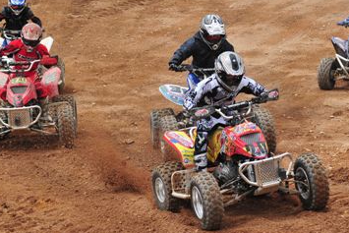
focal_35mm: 181
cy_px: 95
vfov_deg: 7.6
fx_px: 1752
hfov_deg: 11.4
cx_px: 192
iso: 400
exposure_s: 1/2500
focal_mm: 95
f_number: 5
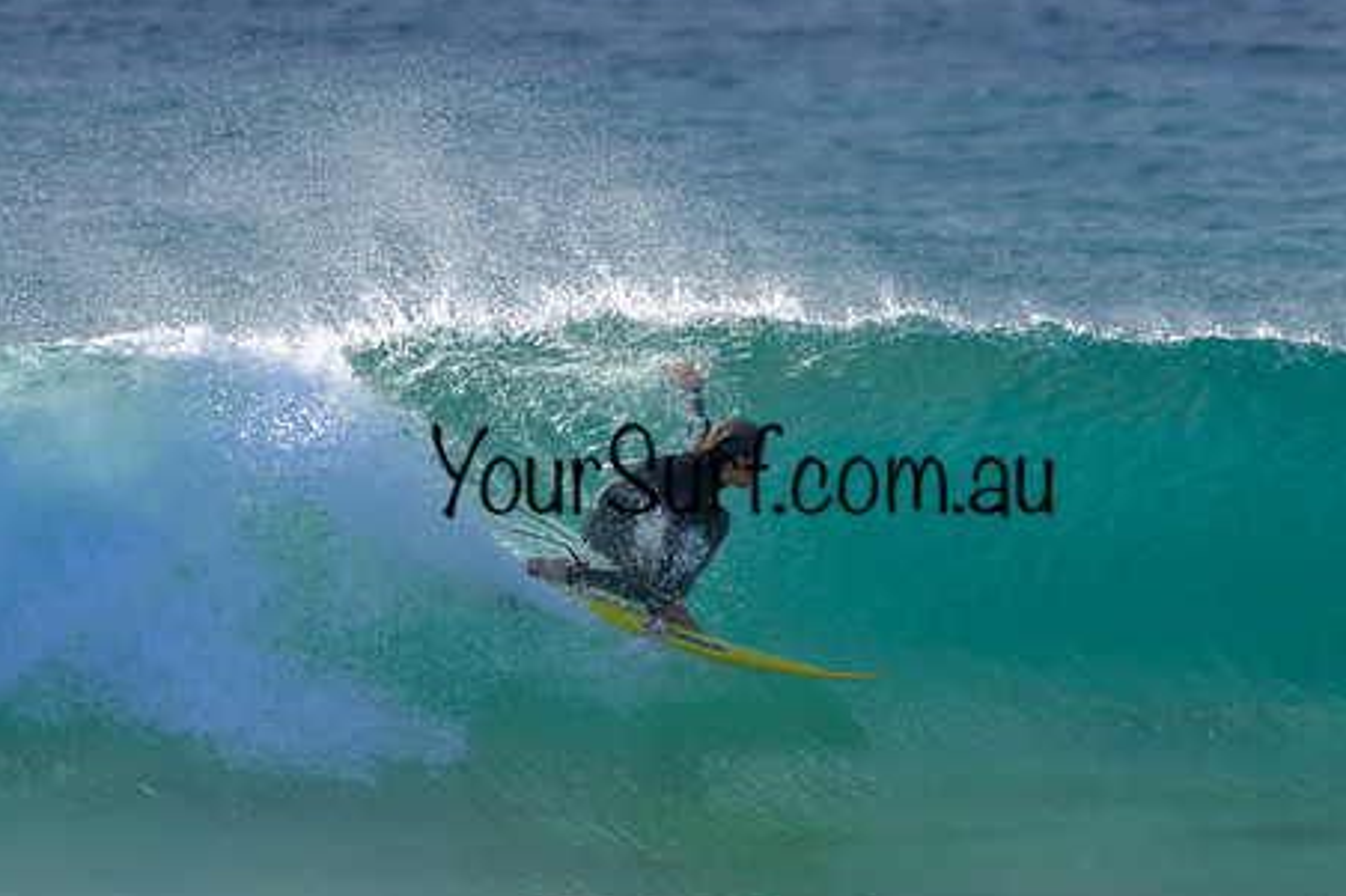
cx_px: 739
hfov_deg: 2.3
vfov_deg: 1.5
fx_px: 33599
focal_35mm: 899
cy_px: 445
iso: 1800
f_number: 11
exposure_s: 1/2000
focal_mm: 700
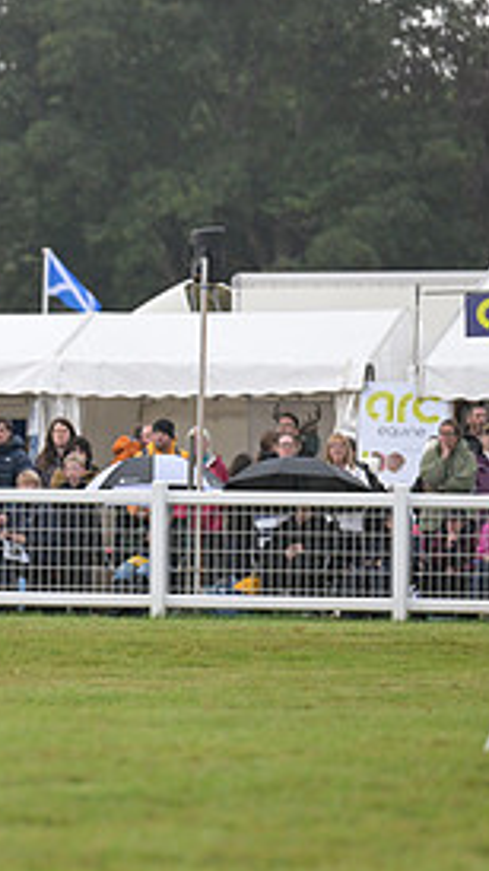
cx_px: -425
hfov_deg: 2.7
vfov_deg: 4.9
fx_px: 10241
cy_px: 431
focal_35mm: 444
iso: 2800
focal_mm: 200
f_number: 4.5
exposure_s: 1/1250
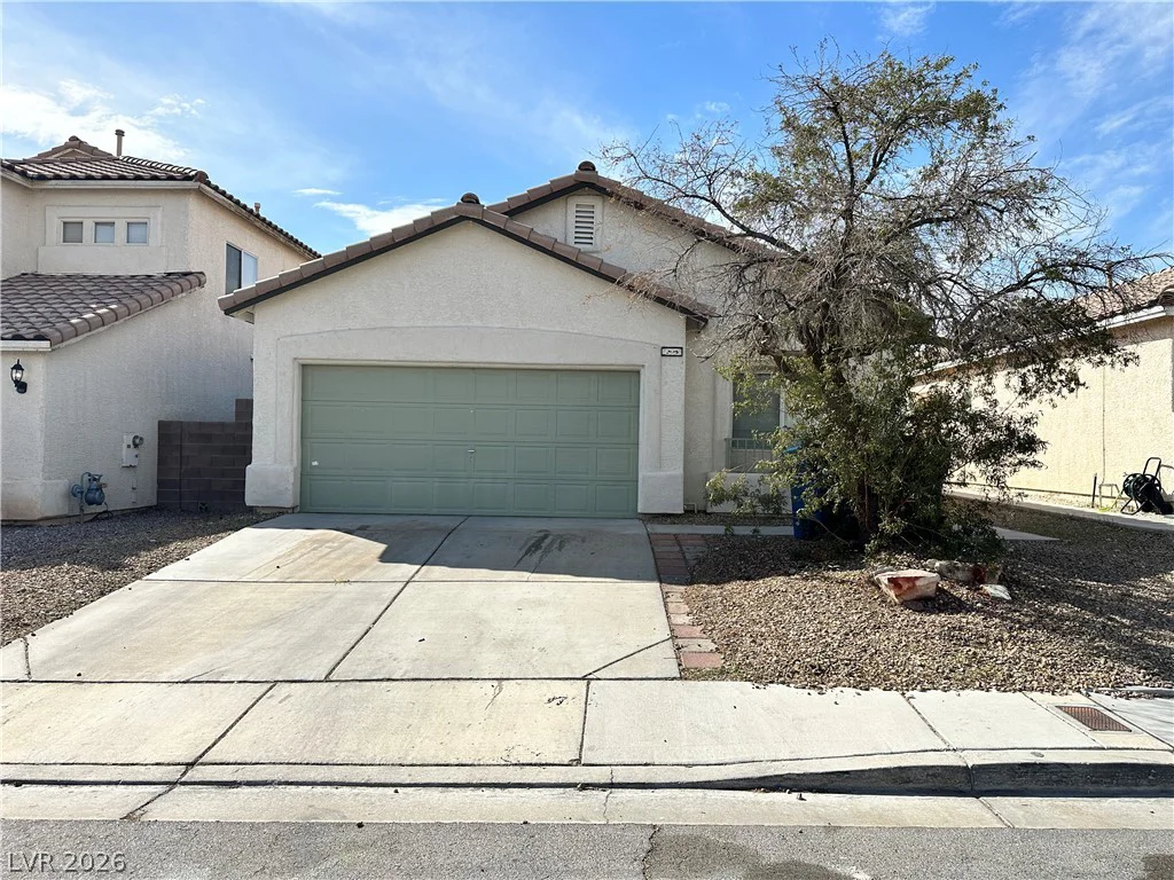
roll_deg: -1.7
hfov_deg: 71.6
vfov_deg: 56.8
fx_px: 814
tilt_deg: +0.2
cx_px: 587
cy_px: 440
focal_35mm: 24
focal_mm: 6.86
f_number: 1.78
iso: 80
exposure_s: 1/4762
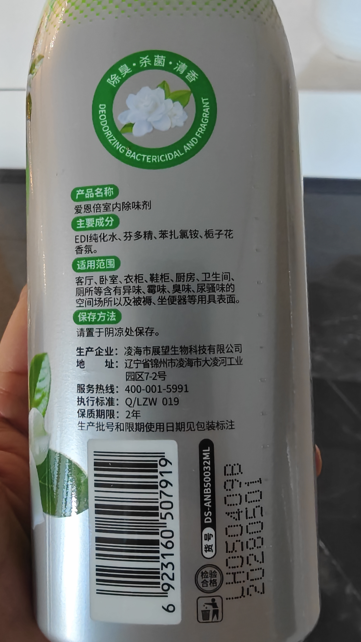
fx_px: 493
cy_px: 317
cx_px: 185
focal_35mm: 29
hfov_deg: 40.2
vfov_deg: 66.1
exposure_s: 1/50
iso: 646
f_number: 2.05
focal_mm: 2.31
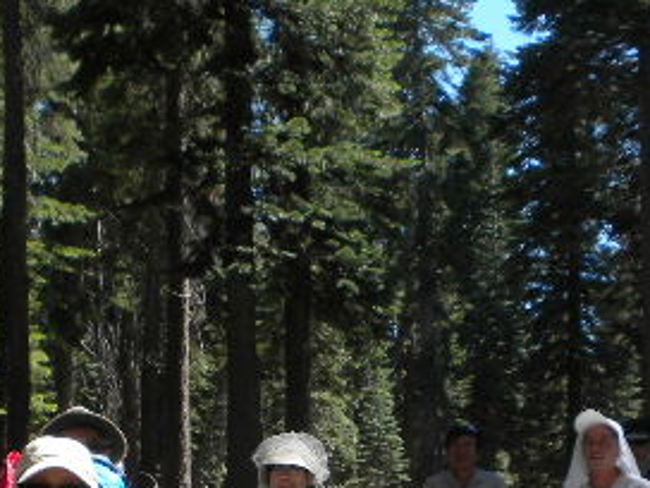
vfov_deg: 13.3
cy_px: 541
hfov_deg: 18.0
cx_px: 294
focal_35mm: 109
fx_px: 2047
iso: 99
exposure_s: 1/484
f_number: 3.5
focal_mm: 6.6
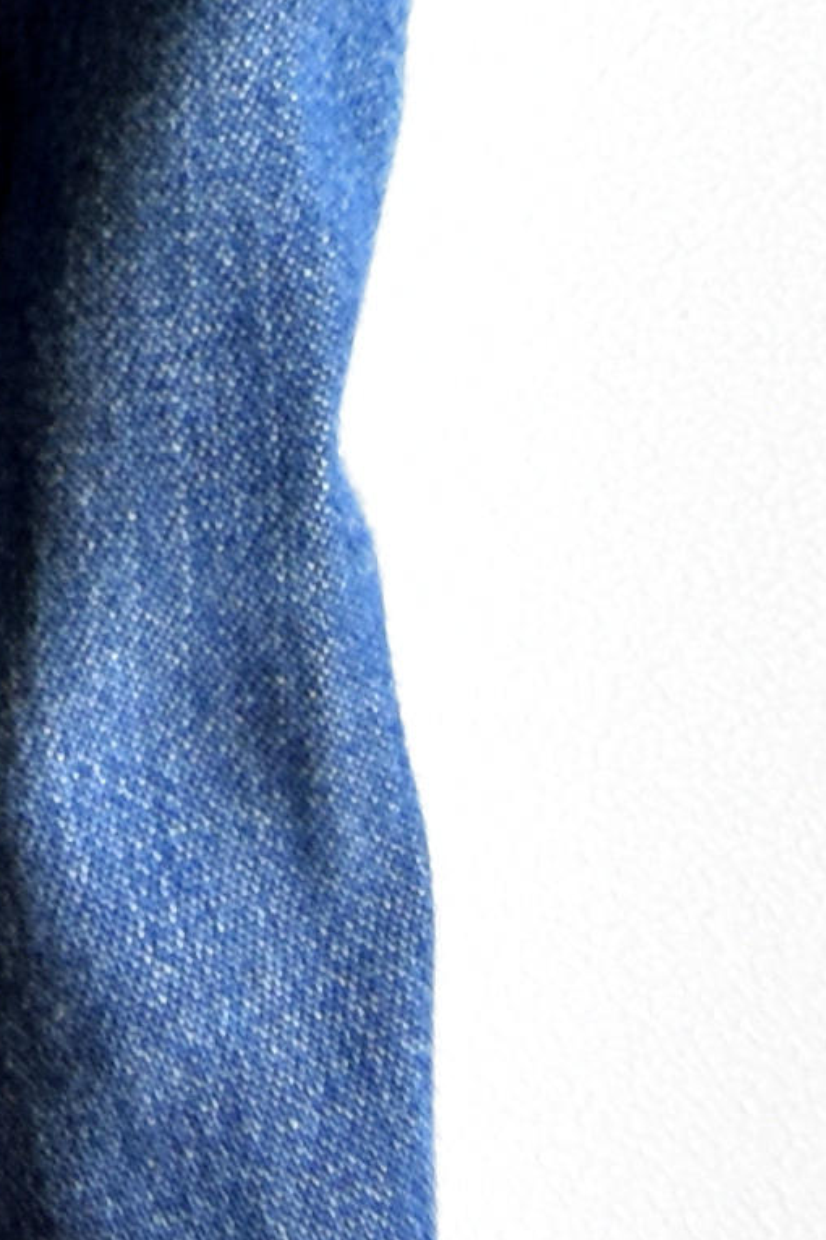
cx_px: -1579
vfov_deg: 6.0
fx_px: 10124
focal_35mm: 294
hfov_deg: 4.5
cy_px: -3587
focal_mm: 25
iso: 400
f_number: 5.6
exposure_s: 1/100
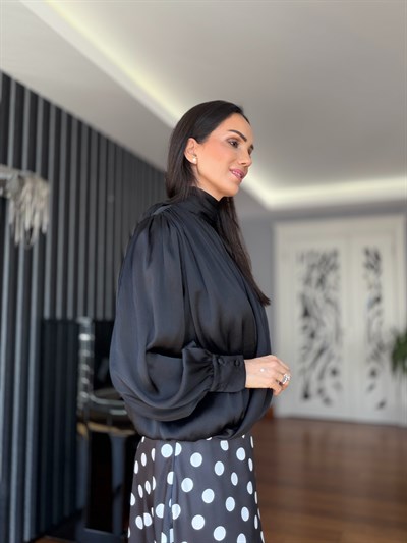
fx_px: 470
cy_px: 272
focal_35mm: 30
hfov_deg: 46.8
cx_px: 204
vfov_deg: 60.0
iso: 50
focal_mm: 2.71
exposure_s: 1/121
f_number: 1.9
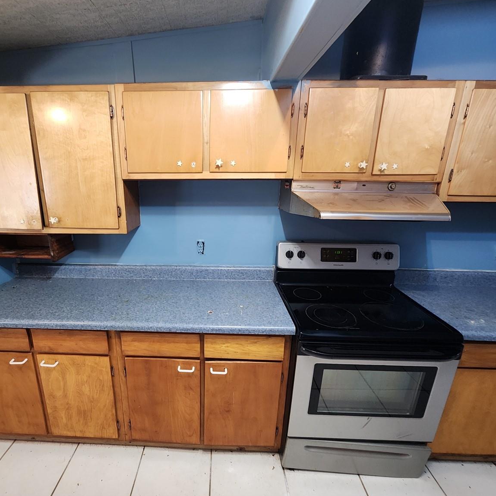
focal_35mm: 16
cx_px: 207
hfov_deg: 86.7
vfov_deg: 87.4
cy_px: 256
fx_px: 259
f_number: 2.2
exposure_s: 1/30
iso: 400
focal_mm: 2.2
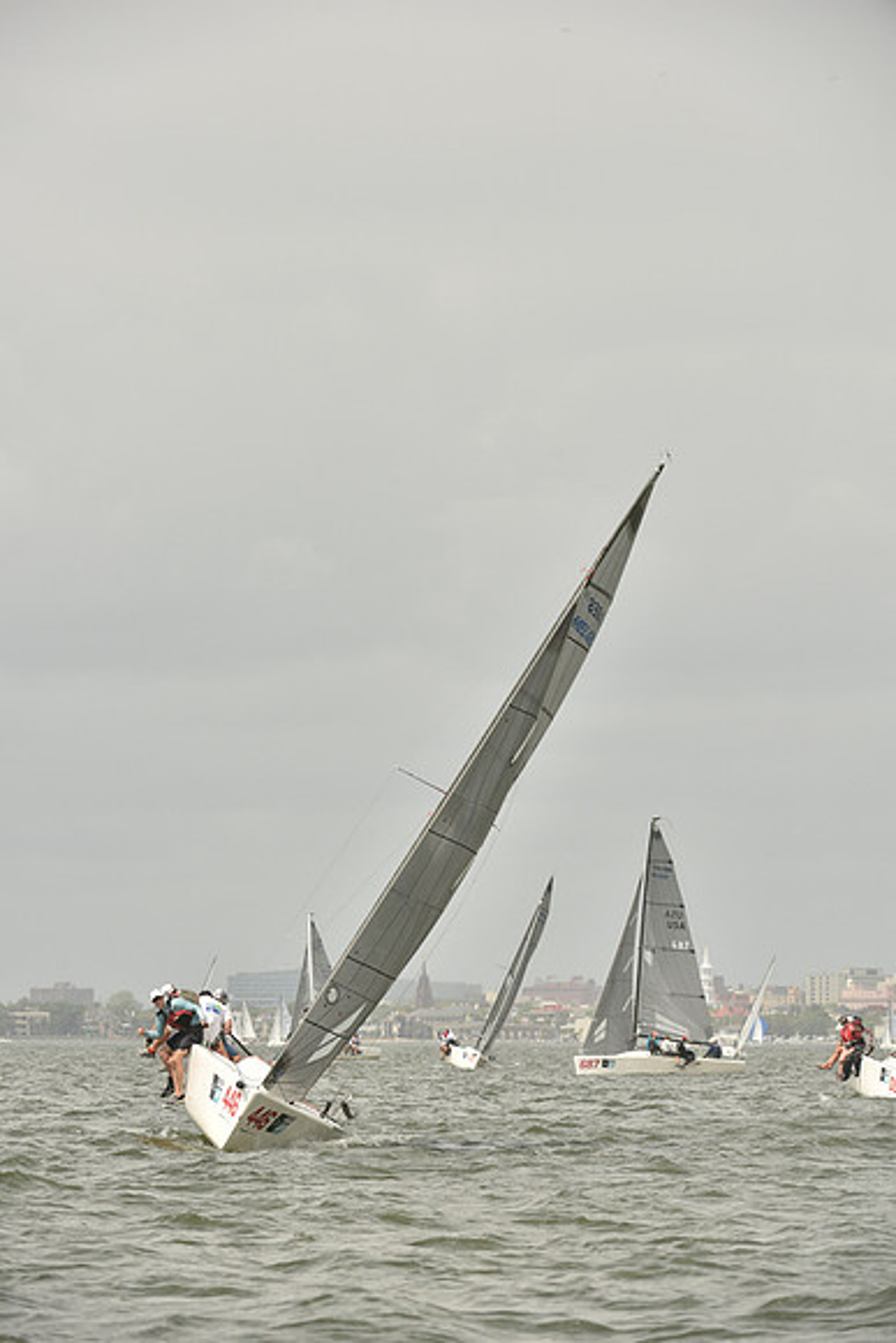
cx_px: 448
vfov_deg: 10.3
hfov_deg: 6.9
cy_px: 672
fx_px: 7462
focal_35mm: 200
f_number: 7.1
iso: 320
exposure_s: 1/1250
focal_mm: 200
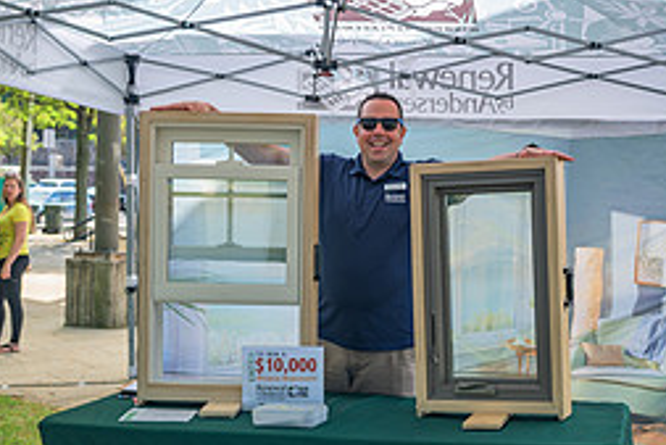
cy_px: 207
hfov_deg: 35.6
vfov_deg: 24.6
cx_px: 479
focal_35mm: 55
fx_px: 1018
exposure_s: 1/100
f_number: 4
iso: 110
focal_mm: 24
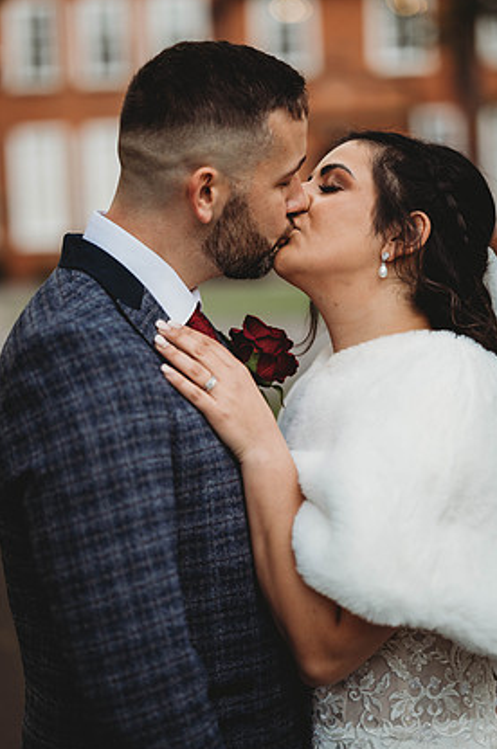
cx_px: 253
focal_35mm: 92
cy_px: 369
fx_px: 1911
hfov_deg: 14.8
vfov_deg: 22.2
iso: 100
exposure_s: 1/200
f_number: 1.8
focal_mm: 85
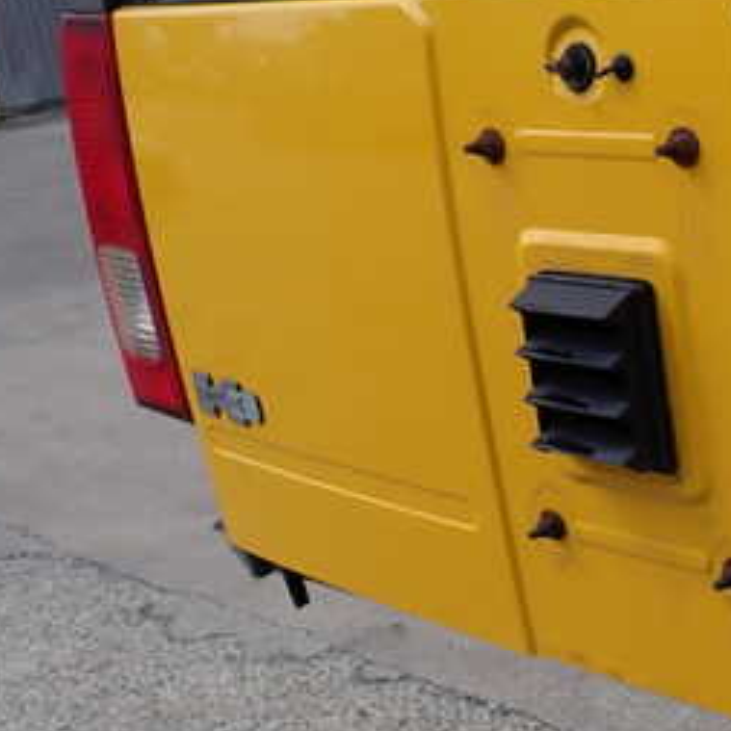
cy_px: 399
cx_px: 826
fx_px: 1601
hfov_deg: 23.9
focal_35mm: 67
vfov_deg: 25.7
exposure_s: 1/800
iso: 100
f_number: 3.2
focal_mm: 5.79
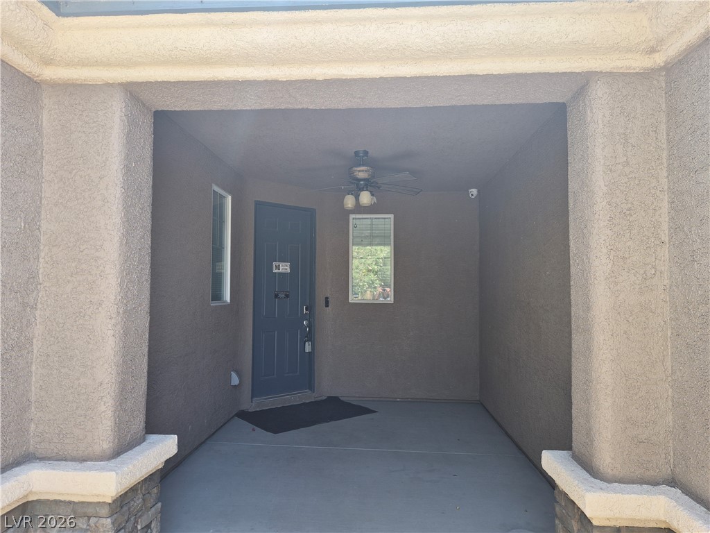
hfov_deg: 73.9
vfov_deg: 58.9
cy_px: 266
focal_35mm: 23
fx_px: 472
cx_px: 355
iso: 32
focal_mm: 5.4
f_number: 1.8
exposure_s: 1/180
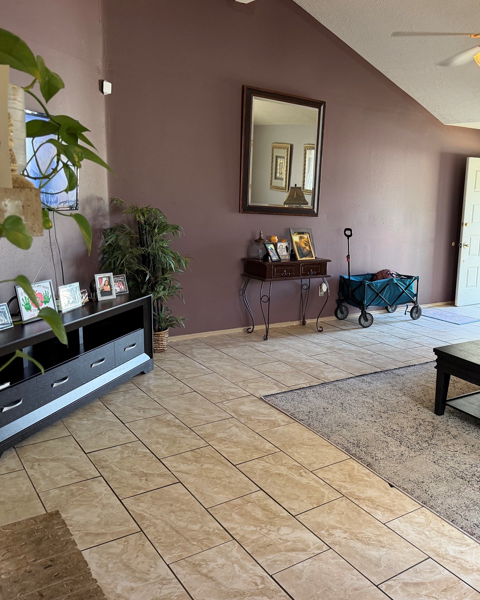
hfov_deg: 43.7
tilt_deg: -10.7
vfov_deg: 55.7
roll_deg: -1.7
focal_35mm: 32
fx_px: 568
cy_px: 295
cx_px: 381
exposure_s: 1/60
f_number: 1.78
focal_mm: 6.76
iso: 200
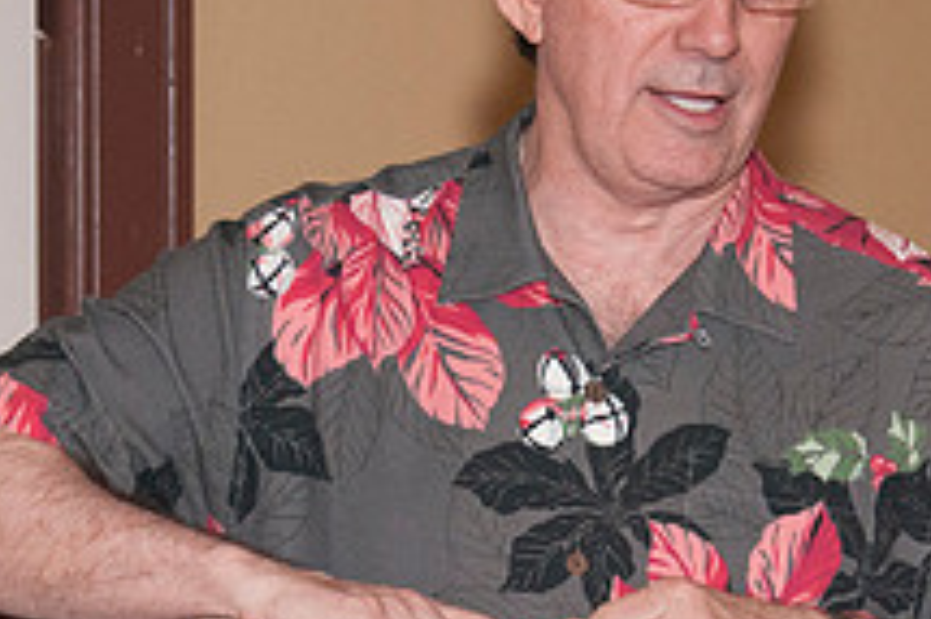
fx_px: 5427
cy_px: 335
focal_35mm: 210
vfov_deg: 6.5
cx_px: 507
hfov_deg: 9.8
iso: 800
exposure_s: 1/80
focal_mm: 52
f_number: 5.6
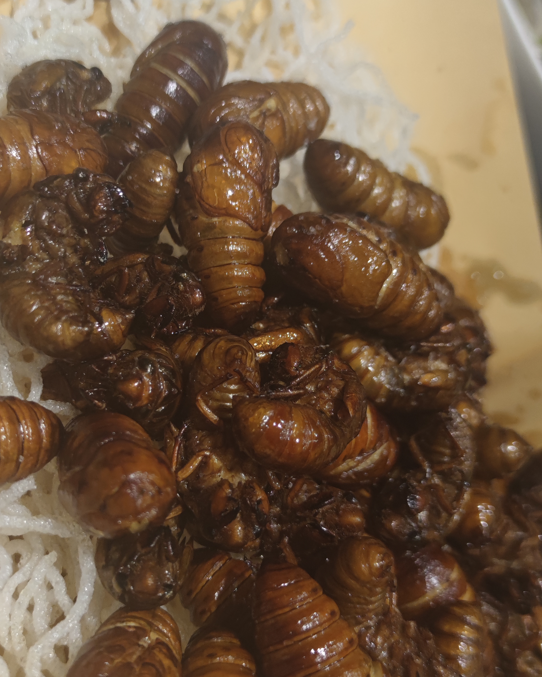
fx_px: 983
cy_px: 385
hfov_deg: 30.7
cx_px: 214
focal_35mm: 49
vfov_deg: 38.0
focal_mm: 6.72
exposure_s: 1/100
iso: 173
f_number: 1.69
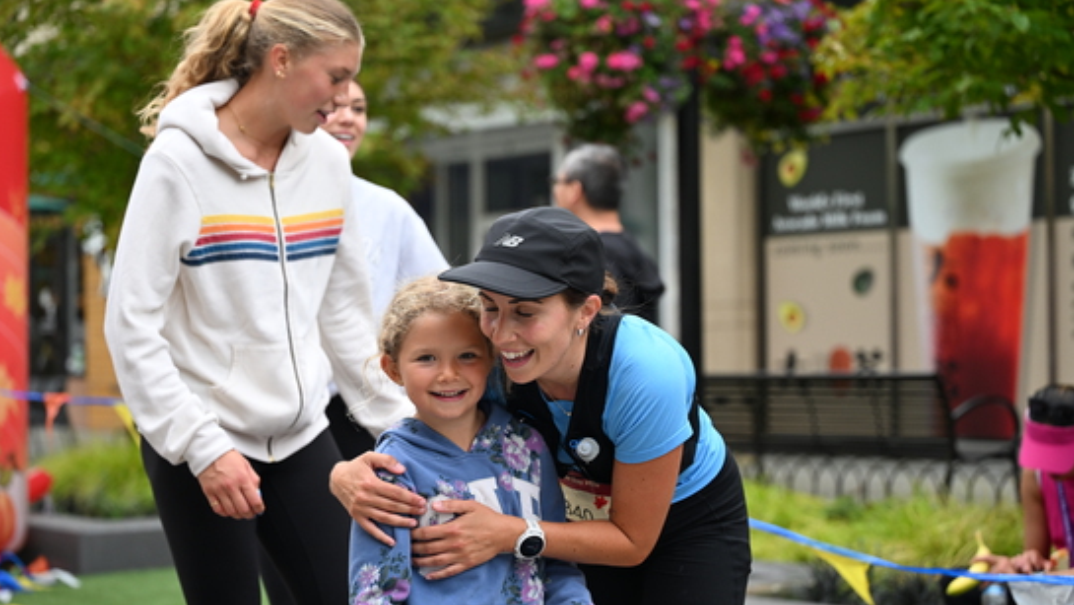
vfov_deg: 16.3
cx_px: 536
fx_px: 2108
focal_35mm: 74
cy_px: 340
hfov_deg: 28.6
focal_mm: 70
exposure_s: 1/1600
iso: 640
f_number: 2.8
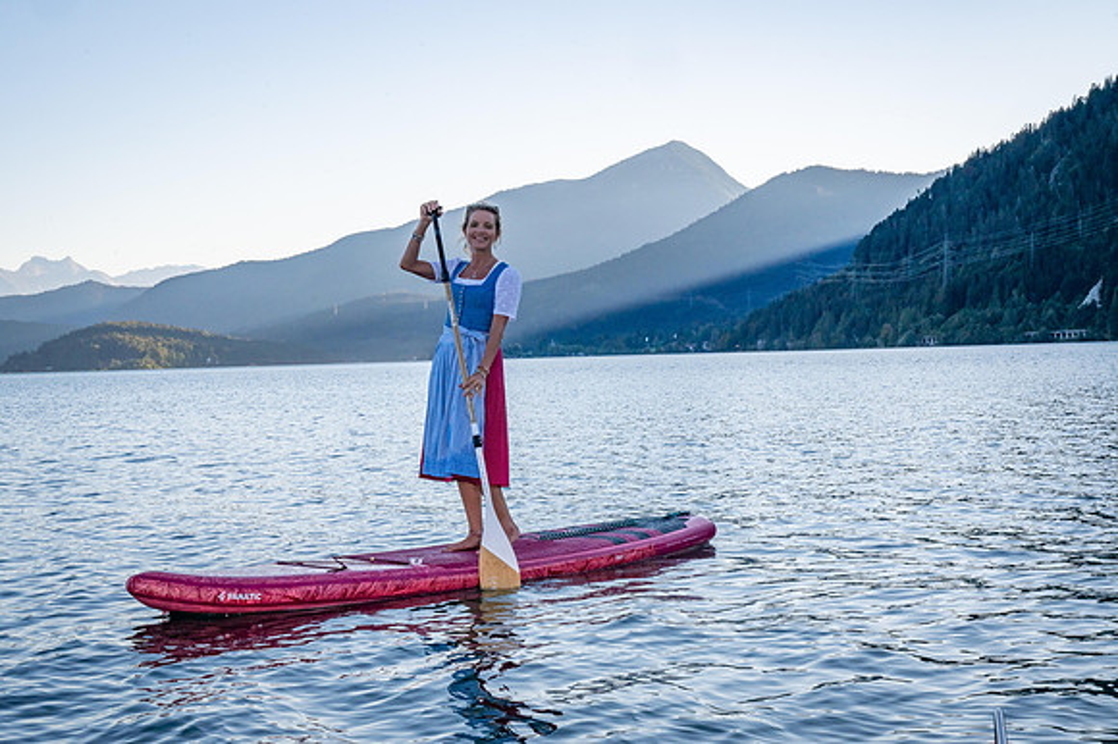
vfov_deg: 25.0
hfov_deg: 36.9
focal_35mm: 54
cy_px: 372
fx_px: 1676
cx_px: 559
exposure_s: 1/250
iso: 400
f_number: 22
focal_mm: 54
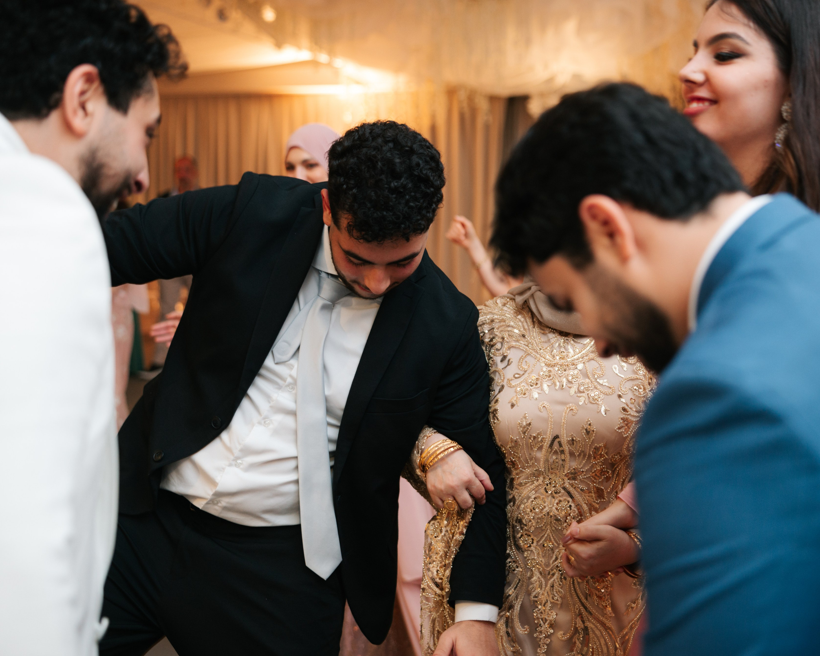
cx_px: 467
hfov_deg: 44.7
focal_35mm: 41
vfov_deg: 36.5
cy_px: 331
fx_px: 995
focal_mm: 35
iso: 800
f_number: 2
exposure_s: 1/160
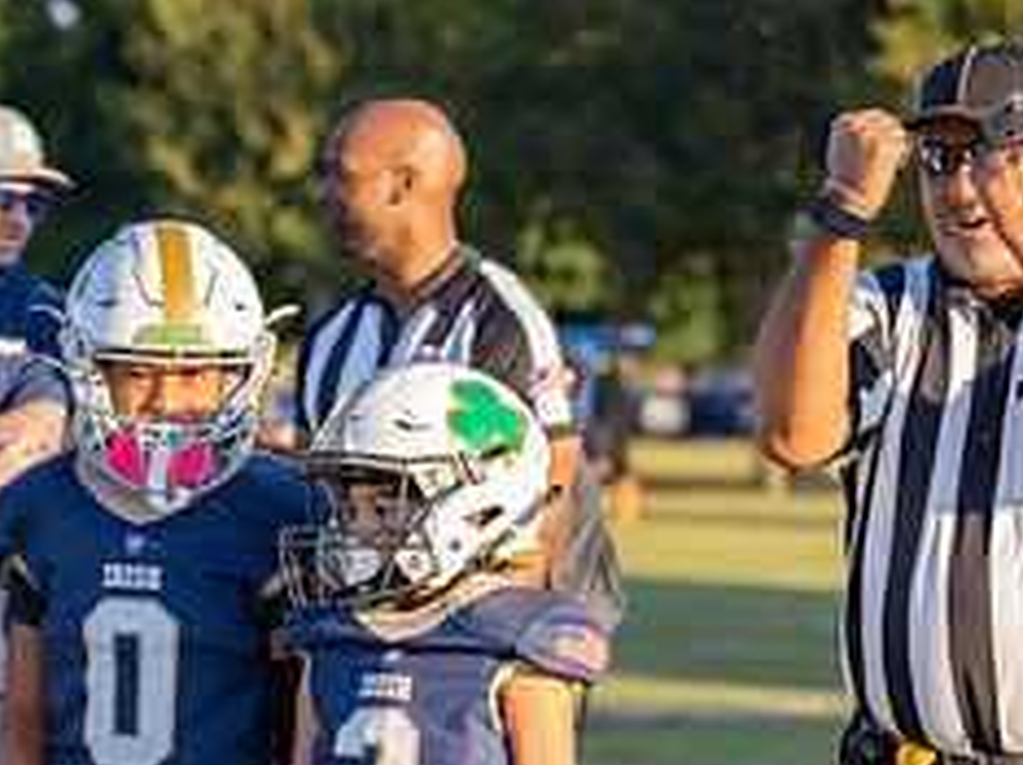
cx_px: 378
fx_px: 5905
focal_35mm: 200
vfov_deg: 7.4
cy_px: 825
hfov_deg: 9.9
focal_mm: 70
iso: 640
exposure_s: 1/2500
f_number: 2.8
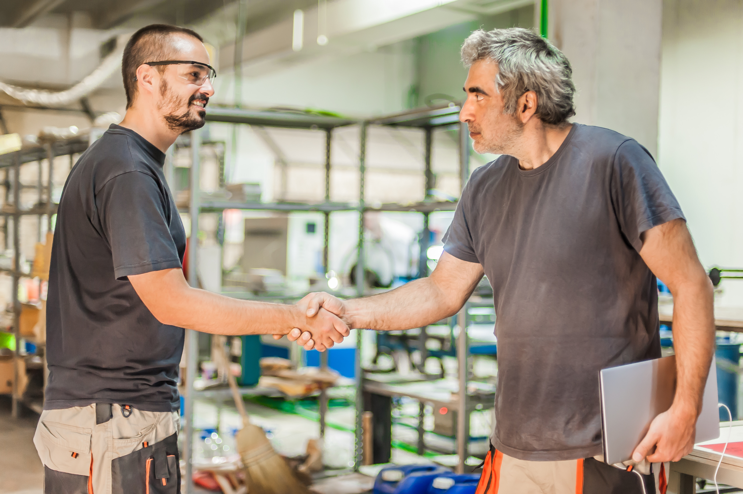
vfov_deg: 27.0
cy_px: 247
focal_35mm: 50
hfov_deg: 39.6
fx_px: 1031
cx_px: 372
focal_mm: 50
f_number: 1.8
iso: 1600
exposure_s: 1/200
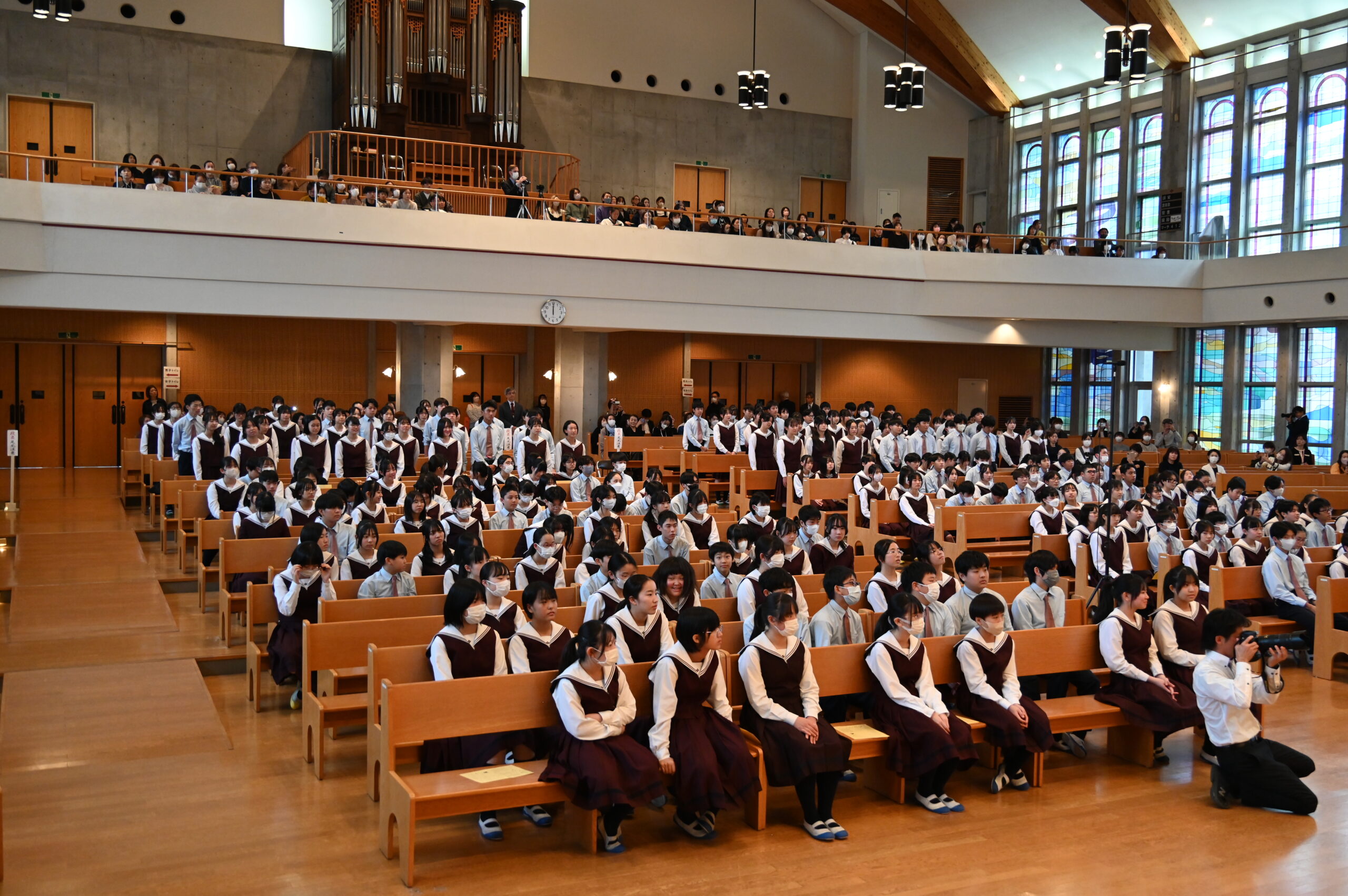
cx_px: 674
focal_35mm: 34
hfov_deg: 56.5
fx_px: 1253
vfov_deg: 39.4
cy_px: 448
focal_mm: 33.5
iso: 3200
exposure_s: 1/100
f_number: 4.5
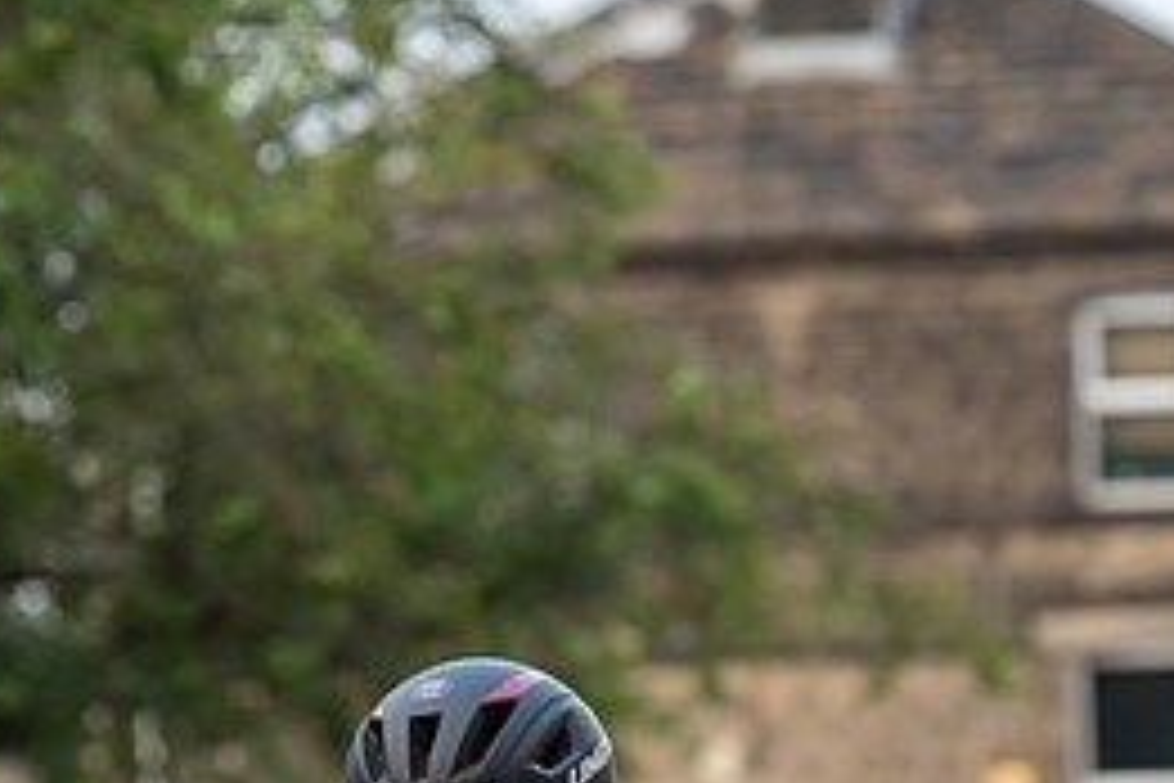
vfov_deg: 4.9
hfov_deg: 7.4
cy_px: 590
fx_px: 9130
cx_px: 394
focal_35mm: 280
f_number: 4
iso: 800
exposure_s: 1/800
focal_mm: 112
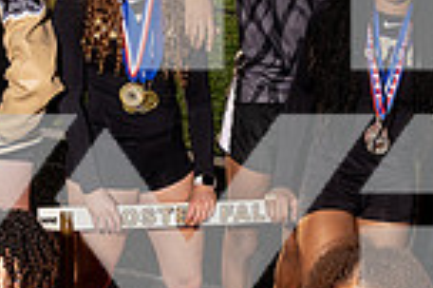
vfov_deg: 13.1
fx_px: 1238
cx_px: 305
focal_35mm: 103
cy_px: 267
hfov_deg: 19.8
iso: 100
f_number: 8
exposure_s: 1/250
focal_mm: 27
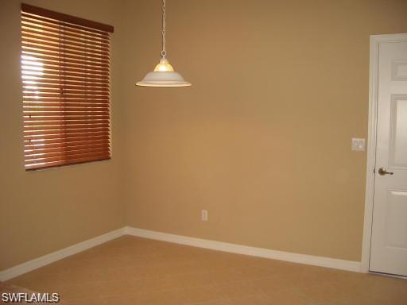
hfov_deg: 52.6
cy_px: 152
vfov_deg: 40.7
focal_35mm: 35
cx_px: 204
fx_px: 412
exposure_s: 1/60
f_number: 2.6
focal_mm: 5.8
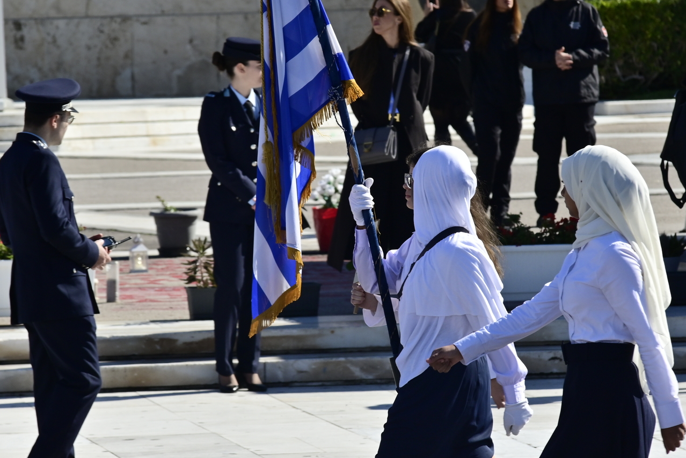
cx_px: 386
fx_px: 6707
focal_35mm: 352
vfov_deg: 3.9
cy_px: 213
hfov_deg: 5.9
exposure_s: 1/800
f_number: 9
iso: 400
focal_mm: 200
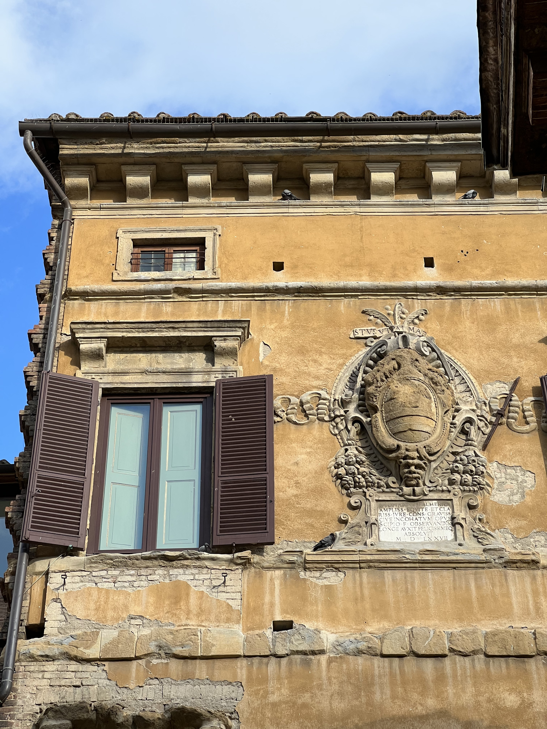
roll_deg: +0.2
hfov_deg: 19.1
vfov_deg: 25.3
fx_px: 1622
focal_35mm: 77
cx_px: 274
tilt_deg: +42.7
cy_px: 364
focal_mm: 9
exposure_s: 1/350
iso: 32
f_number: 2.8
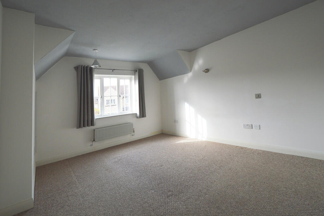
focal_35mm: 15
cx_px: 162
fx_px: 135
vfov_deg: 77.2
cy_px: 108
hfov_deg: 100.4
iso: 360
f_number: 5.6
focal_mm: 10
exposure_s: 1/125
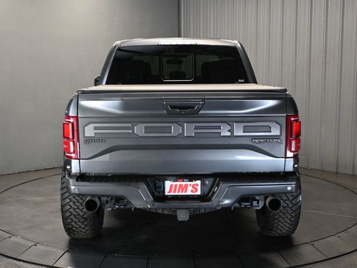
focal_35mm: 43
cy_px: 133
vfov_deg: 33.6
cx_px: 181
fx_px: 444
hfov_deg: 43.8
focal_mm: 26
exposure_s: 1/60
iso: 3600
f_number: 4.5
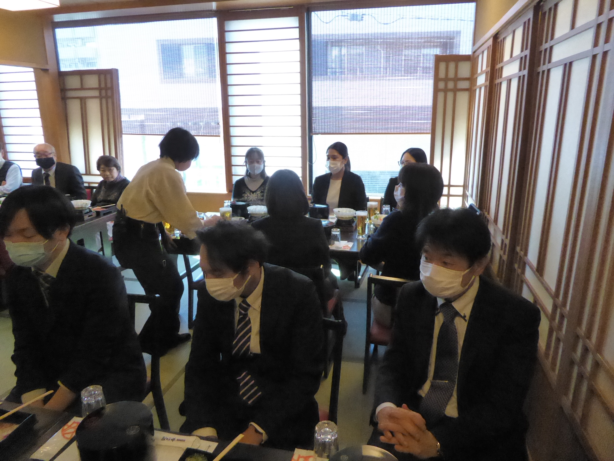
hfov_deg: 69.4
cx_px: 307
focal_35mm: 25
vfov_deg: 54.9
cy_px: 230
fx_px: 443
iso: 2500
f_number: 3.3
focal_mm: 4.3
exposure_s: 1/160
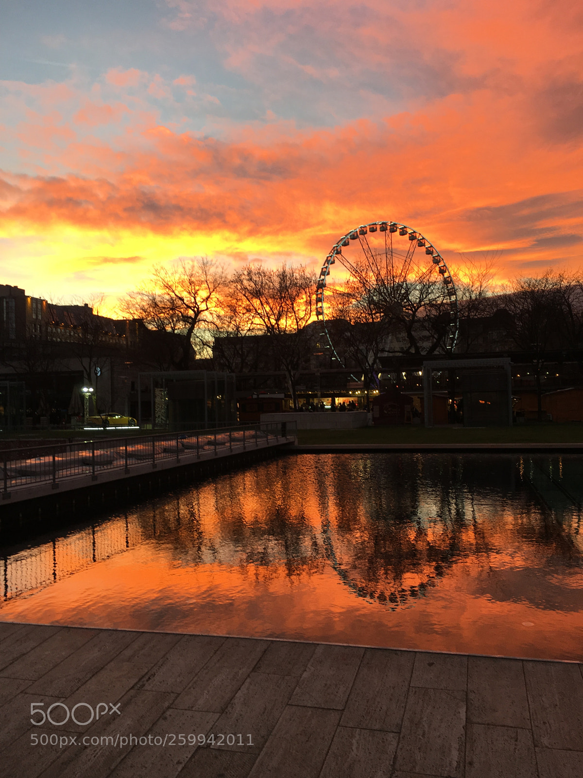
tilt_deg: +4.3
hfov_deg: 48.2
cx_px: 292
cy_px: 389
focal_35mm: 29
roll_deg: +2.3
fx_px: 651
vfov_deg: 61.7
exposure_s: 1/50
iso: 25
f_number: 2.2
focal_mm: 4.15
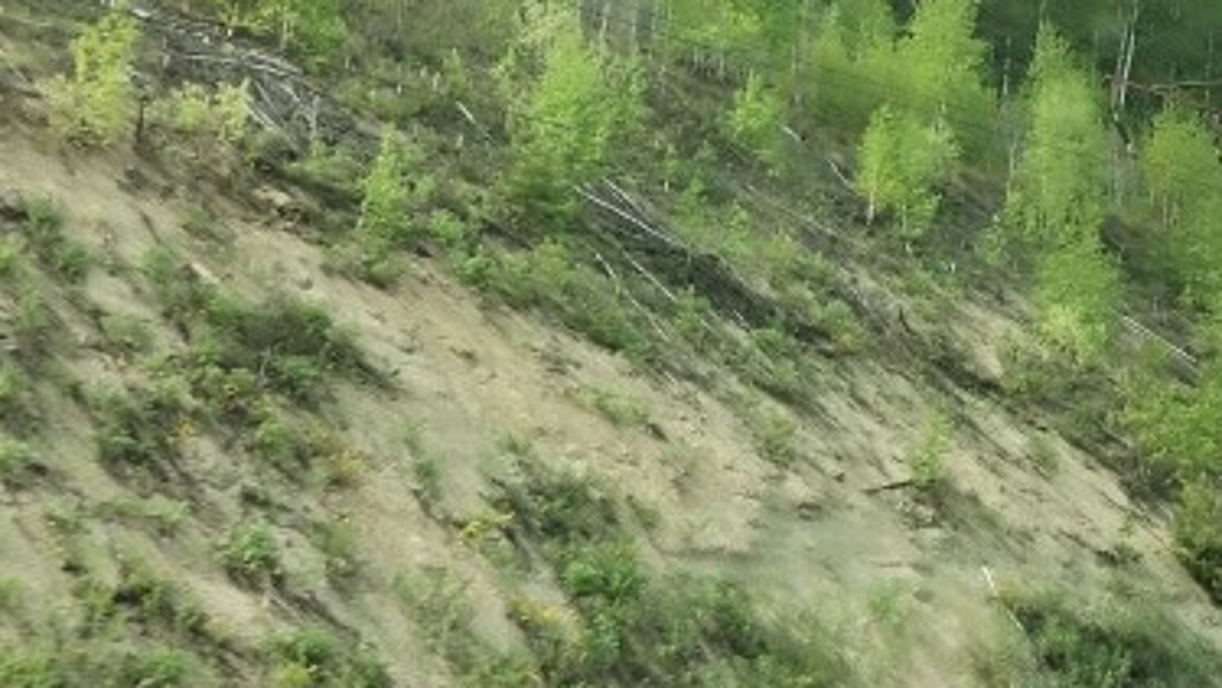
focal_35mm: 64
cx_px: 746
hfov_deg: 32.7
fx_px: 2074
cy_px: 197
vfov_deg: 18.7
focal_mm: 4.75
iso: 100
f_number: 1.8
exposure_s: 1/164
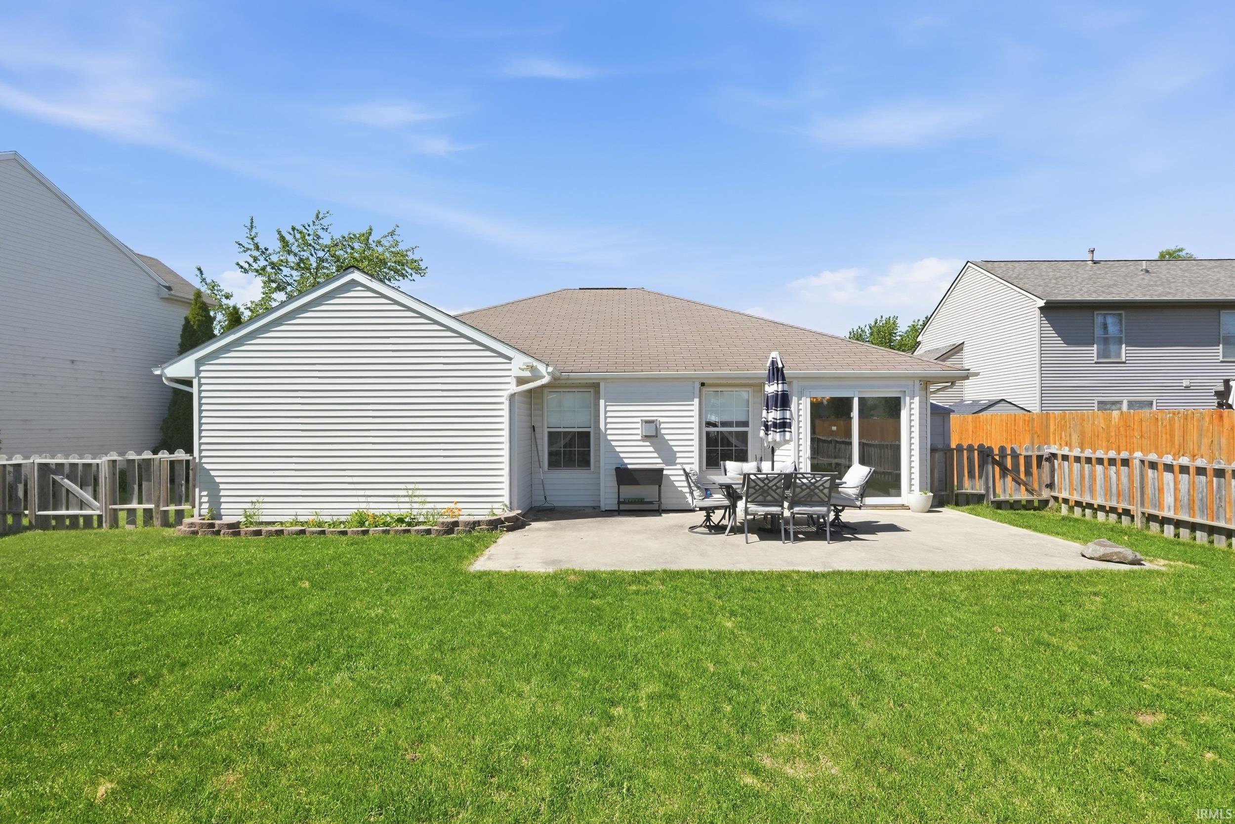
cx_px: 618
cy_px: 412
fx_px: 566
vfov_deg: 72.1
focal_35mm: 16
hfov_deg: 95.0
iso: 1600
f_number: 5.6
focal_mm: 11
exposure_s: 1/4000
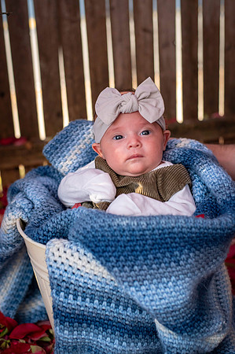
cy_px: 177
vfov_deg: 39.6
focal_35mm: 50
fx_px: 491
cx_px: 118
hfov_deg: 26.9
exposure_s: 1/2500
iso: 3200
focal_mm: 50
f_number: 3.2
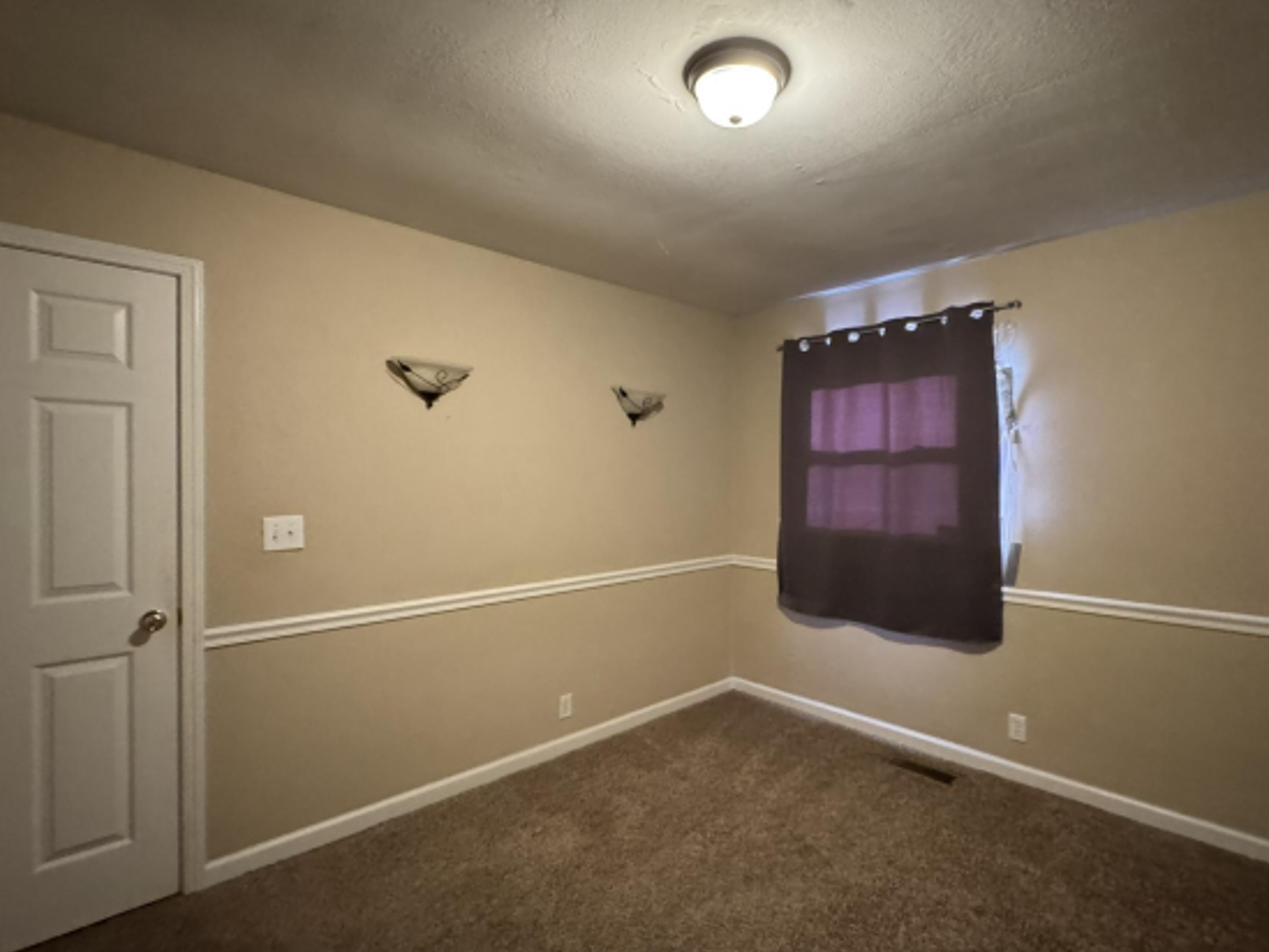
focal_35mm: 17
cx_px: 683
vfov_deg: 74.7
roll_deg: +0.0
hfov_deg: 90.8
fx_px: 623
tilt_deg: -0.7
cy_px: 481
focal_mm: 2.22
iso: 1250
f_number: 2.2
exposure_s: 1/40
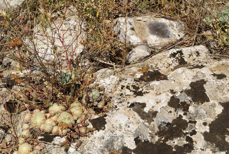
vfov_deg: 10.8
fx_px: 812
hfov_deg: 16.0
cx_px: 114
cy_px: 77
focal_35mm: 128
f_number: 14
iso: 100
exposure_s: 1/125
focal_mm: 85
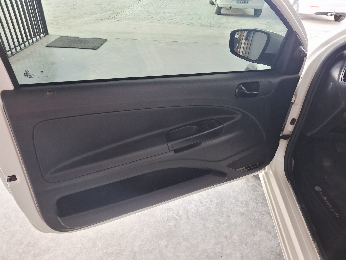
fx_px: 250
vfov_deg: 54.9
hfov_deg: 69.4
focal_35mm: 25
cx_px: 173
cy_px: 130
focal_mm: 4.69
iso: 250
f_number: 1.8
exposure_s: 1/100
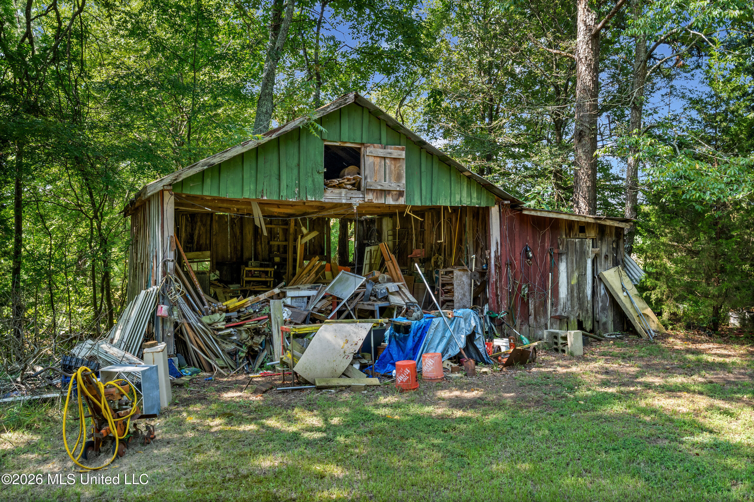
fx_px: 691
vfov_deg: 40.0
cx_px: 377
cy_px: 251
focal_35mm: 33
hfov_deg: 57.2
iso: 1000
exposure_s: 1/30
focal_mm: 33
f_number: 9.5
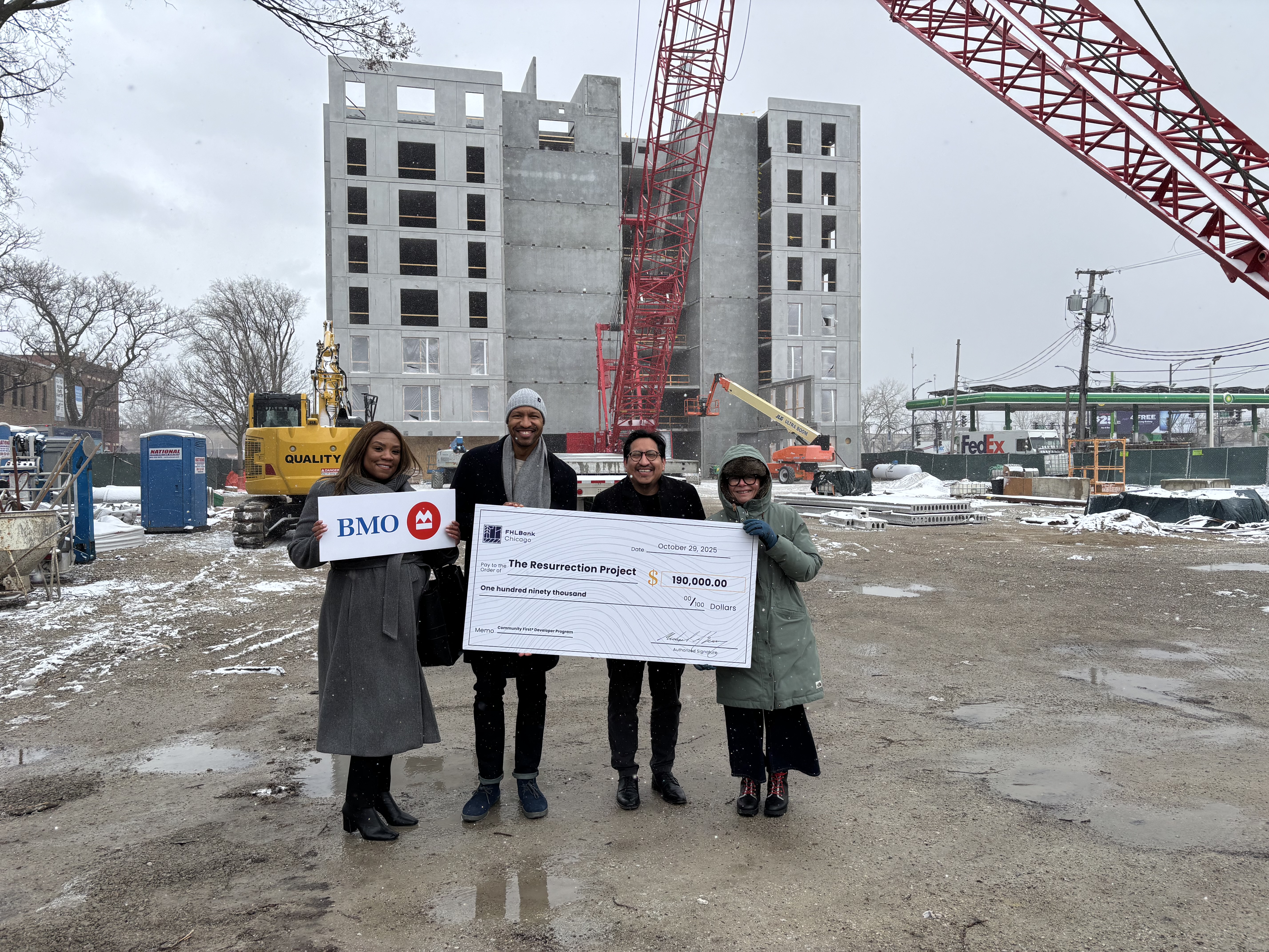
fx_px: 953
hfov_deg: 67.3
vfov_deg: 53.1
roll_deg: +0.2
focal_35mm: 26
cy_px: 476
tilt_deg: +0.1
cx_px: 634
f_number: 1.6
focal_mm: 5.96
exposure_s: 1/1845
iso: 50
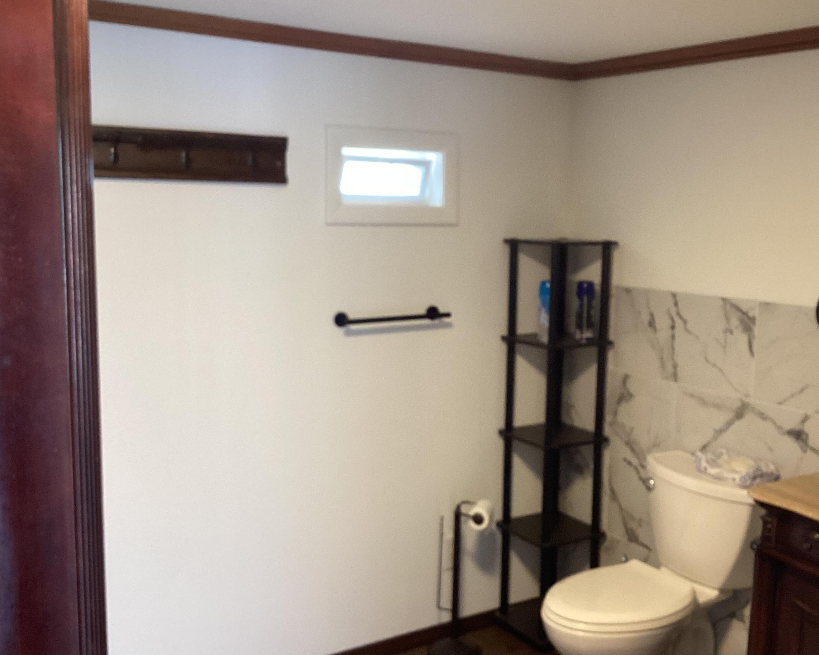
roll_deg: -0.8
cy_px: 334
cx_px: 449
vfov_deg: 40.1
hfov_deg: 49.0
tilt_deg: -10.8
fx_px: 897
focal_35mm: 37
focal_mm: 3.3
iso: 160
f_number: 2.4
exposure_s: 1/60
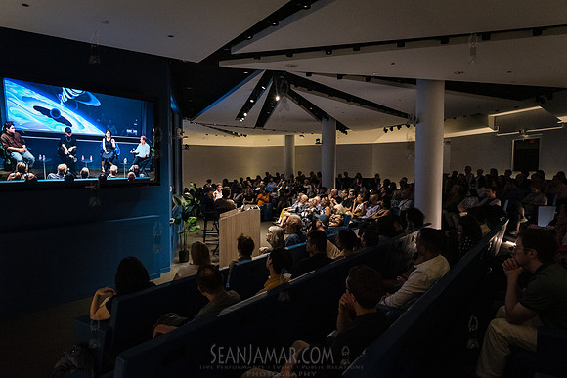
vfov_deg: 52.0
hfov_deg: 72.3
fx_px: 388
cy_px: 189
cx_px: 284
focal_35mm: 25
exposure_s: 1/250
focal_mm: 24
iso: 6400
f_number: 3.5
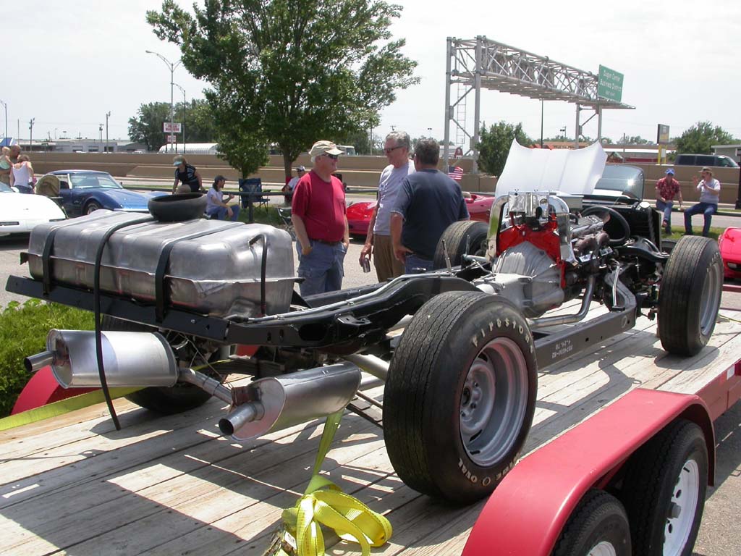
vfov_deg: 37.7
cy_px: 278
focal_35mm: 38
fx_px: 813
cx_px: 370
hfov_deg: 49.0
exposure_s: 1/327
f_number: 6.7
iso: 100
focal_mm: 7.85
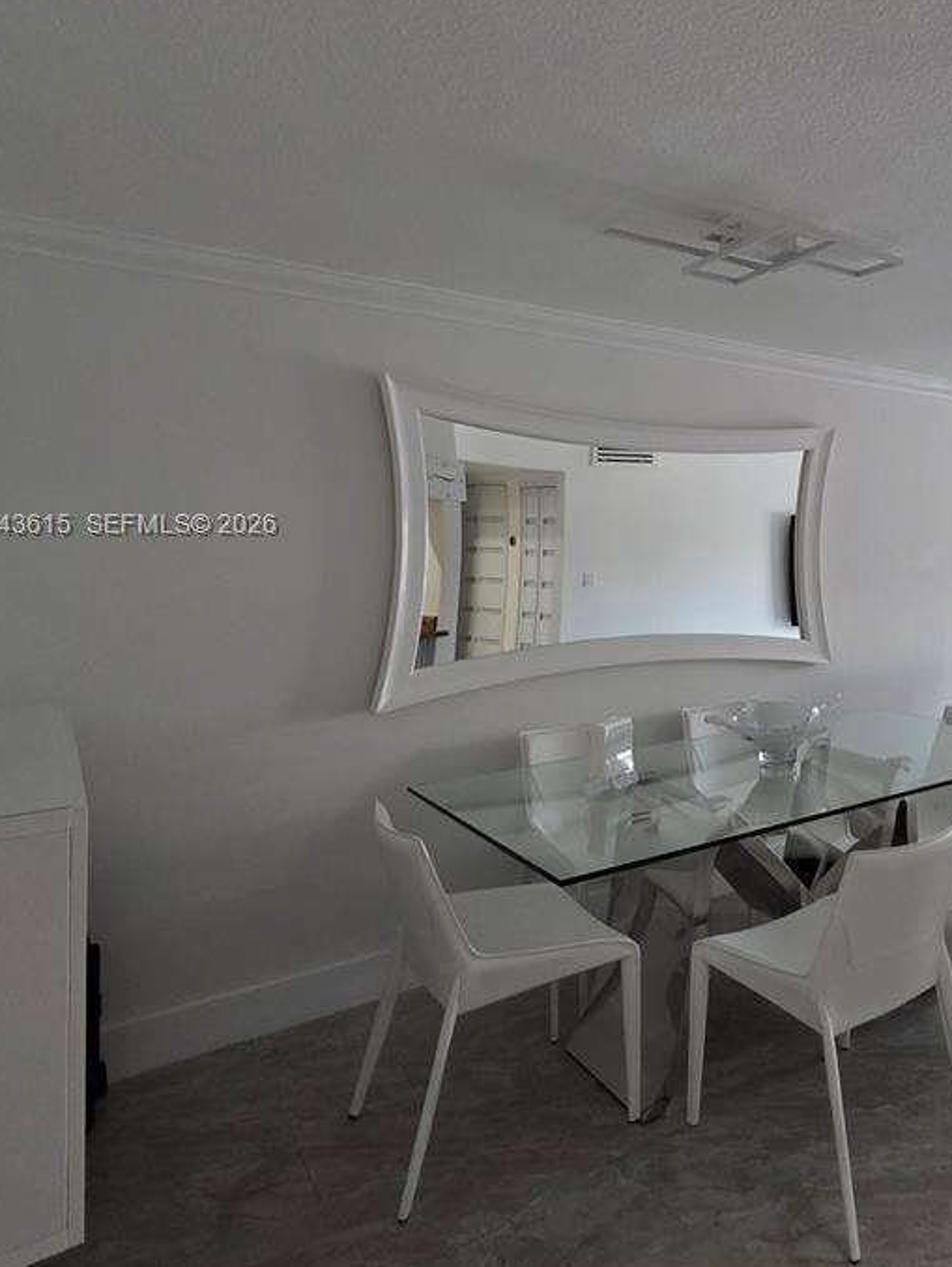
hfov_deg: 54.5
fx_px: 843
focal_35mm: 23
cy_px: 527
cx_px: 772
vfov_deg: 73.3
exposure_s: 1/60
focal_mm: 2.2
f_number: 1.9
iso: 500
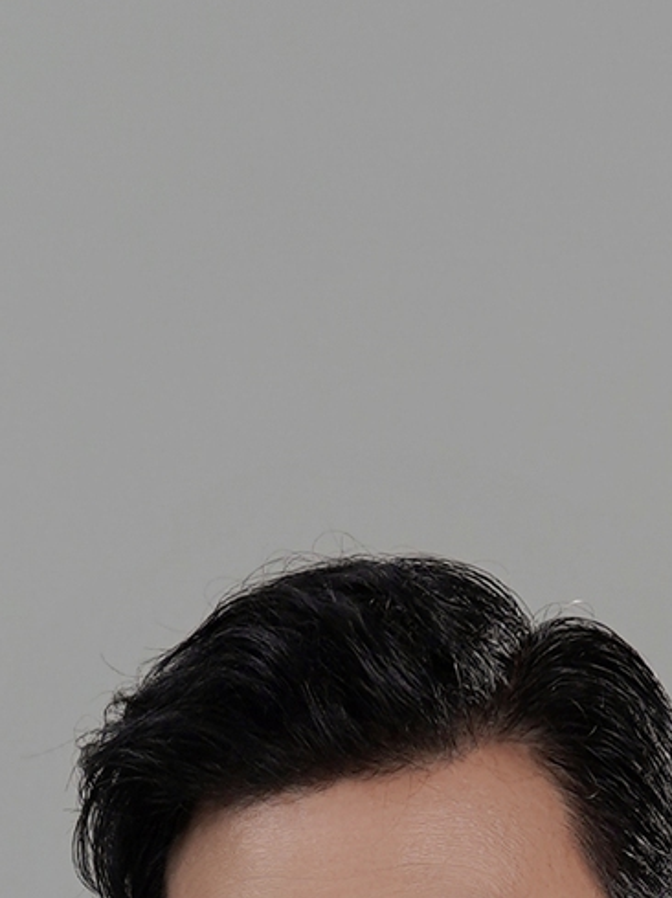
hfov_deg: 3.2
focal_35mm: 461
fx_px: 11948
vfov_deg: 4.2
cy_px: 2621
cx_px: 661
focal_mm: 61
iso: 100
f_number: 4
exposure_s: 1/160
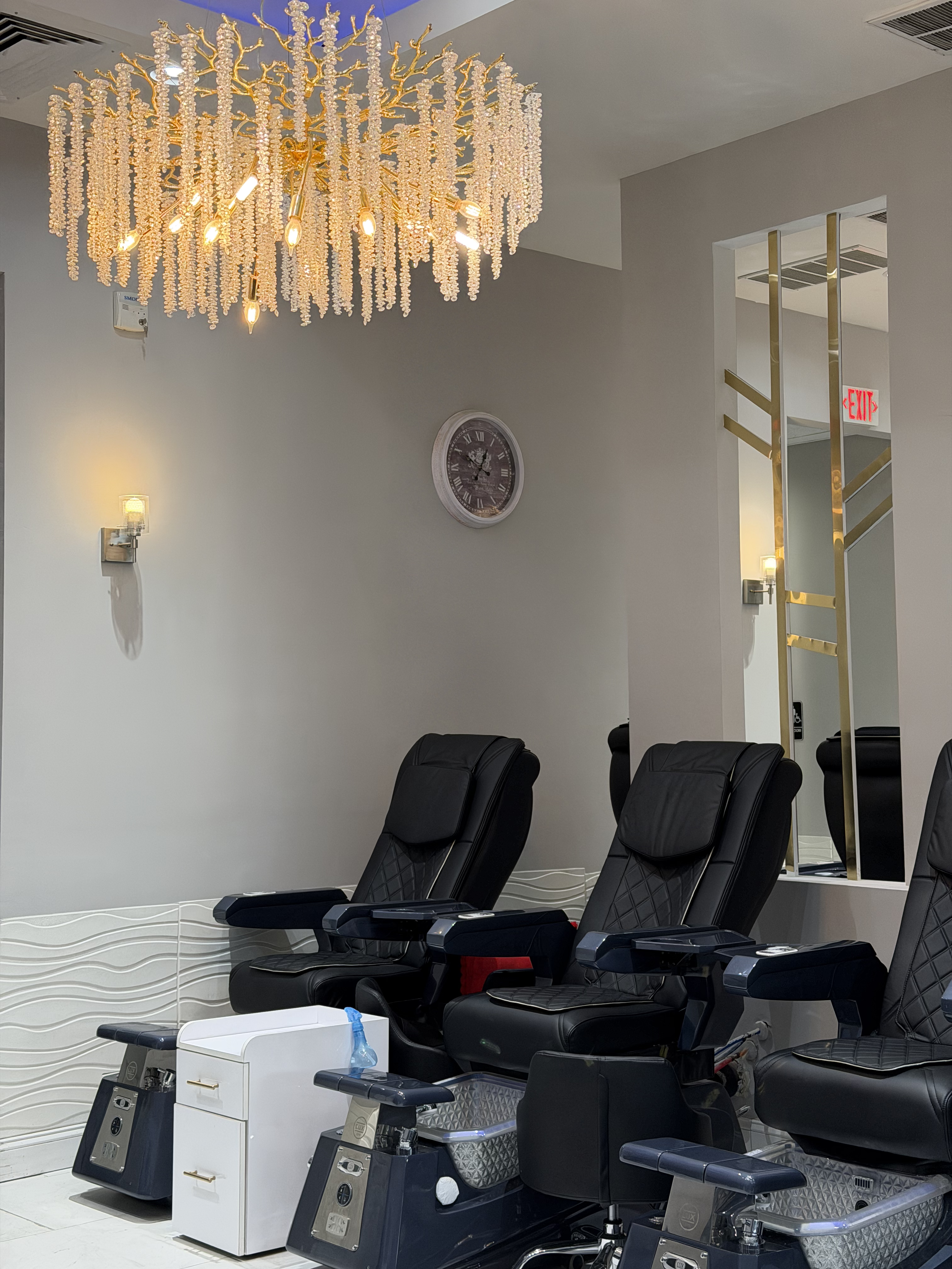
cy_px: 634
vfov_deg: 39.7
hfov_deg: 30.3
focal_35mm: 48
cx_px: 476
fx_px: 1760
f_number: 1.78
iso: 160
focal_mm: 6.76
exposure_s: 1/127
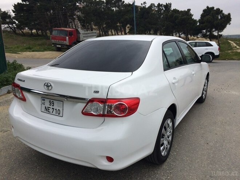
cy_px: 90
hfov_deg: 61.7
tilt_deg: -14.3
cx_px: 120
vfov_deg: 48.2
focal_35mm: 29
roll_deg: +0.8
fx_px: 201
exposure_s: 1/1709
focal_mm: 4.15
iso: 32
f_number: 2.2
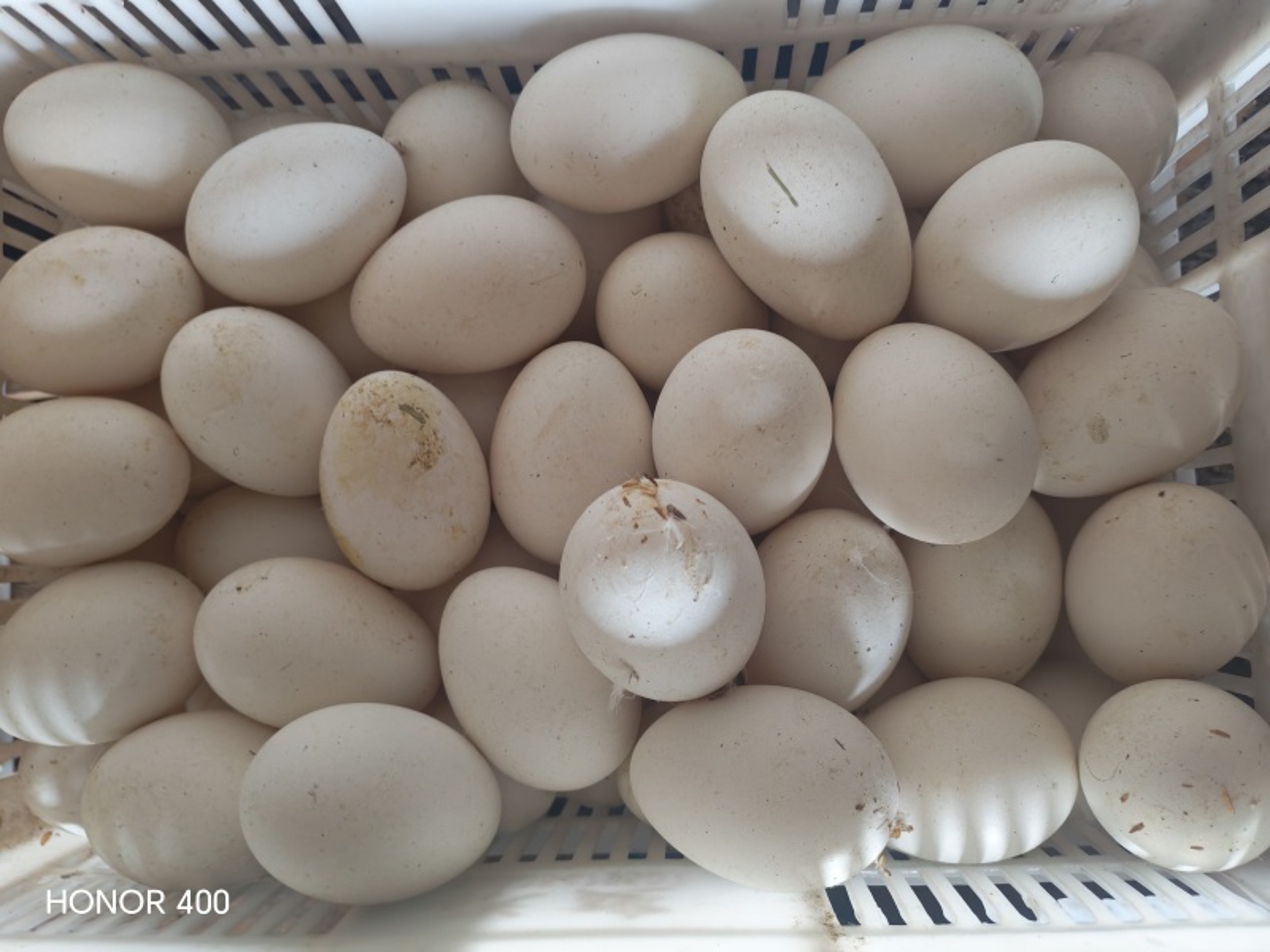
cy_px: 476
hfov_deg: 65.3
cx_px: 635
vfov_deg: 51.4
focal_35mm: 27
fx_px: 991
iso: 1000
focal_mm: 6.12
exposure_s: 1/50
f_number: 1.9
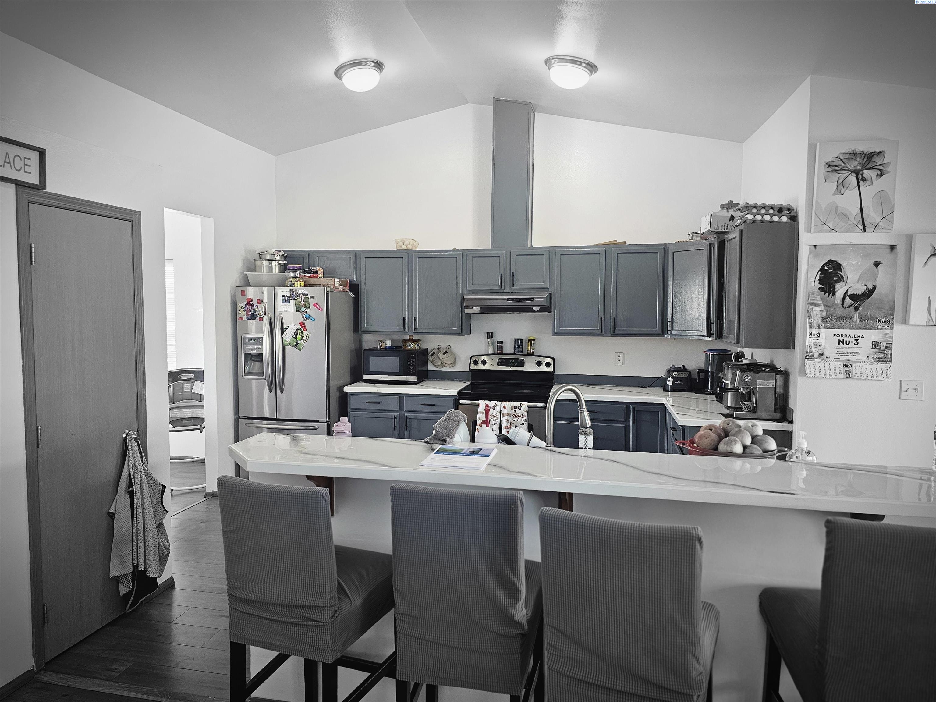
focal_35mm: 23
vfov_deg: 58.9
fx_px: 622
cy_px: 351
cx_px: 468
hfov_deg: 73.9
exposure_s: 1/120
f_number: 1.7
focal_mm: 6.3
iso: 400
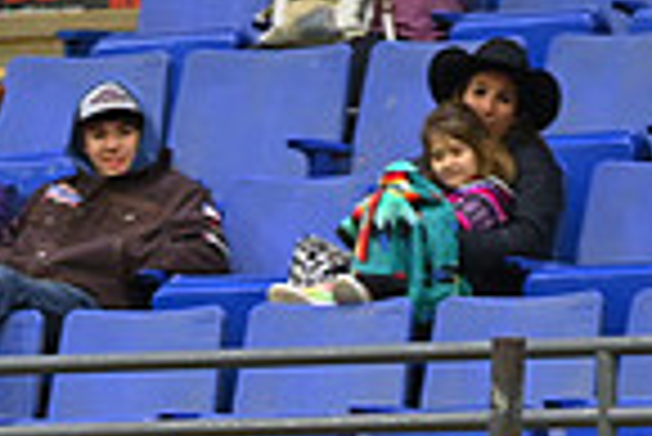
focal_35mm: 600
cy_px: 865
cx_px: -27
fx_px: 10877
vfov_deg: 2.3
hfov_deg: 3.4
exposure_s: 1/320
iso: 2500
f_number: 2.8
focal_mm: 150
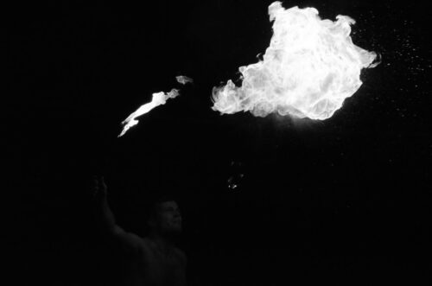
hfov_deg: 16.1
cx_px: 216
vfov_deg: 10.7
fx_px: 1527
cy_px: 143
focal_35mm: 128
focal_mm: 85
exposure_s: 1/500
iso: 6400
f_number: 16
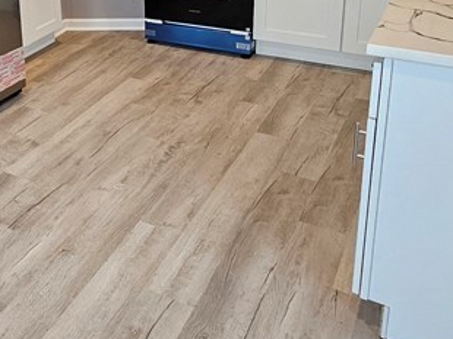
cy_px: 4
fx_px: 562
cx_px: 86
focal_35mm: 43
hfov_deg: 41.8
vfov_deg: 31.2
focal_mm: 1.74
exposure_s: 1/60
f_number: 2.2
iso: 125
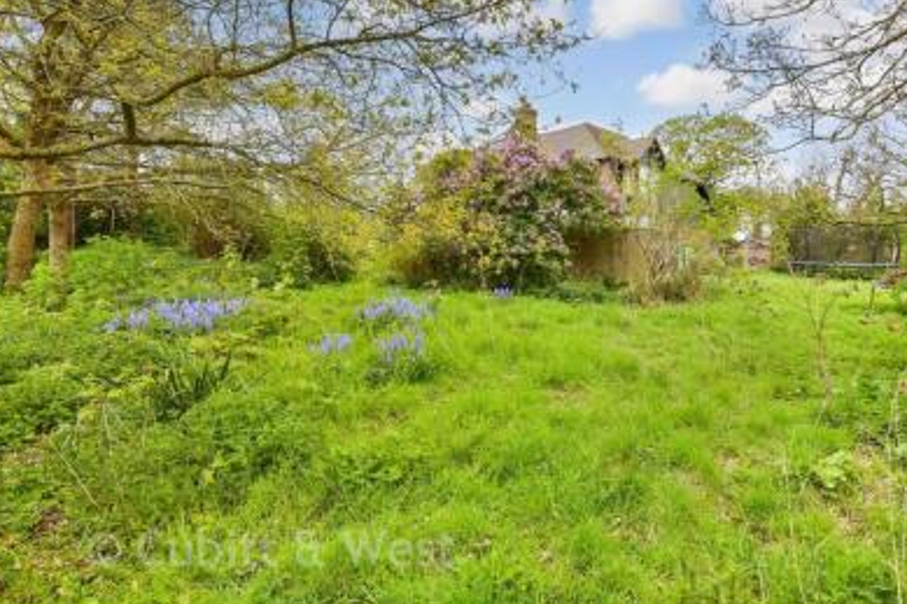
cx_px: 448
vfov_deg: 57.2
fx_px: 554
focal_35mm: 22
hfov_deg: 78.6
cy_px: 295
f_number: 8
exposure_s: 1/250
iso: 200
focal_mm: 12
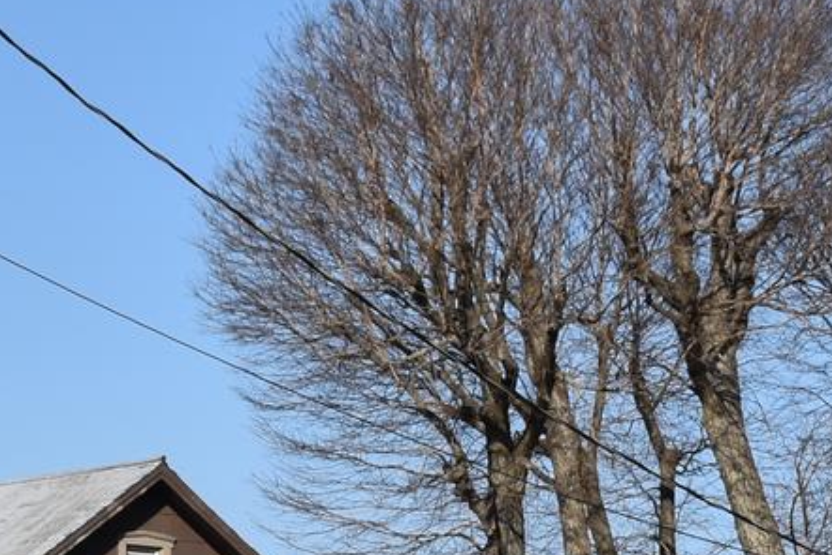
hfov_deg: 9.6
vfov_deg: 6.2
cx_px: 478
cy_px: 1143
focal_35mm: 215
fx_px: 4978
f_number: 9
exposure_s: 1/320
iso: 100
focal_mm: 31
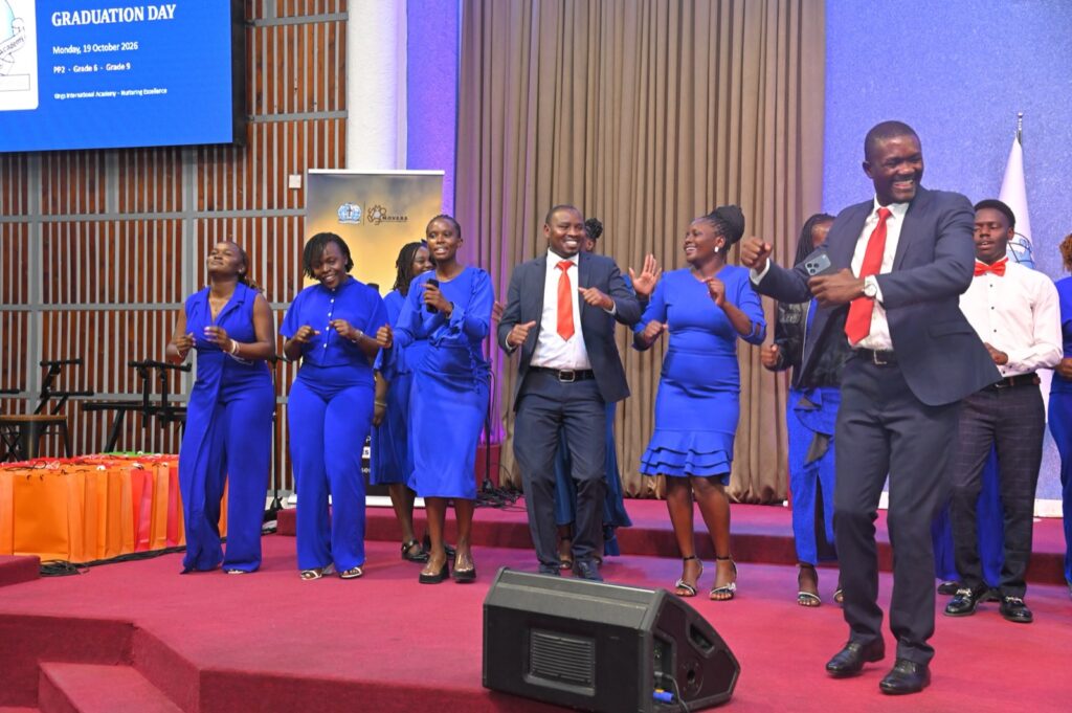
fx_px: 1428
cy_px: 356
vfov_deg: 28.0
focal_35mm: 48
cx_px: 536
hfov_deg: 41.1
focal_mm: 48
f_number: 5
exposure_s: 1/160
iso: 3200
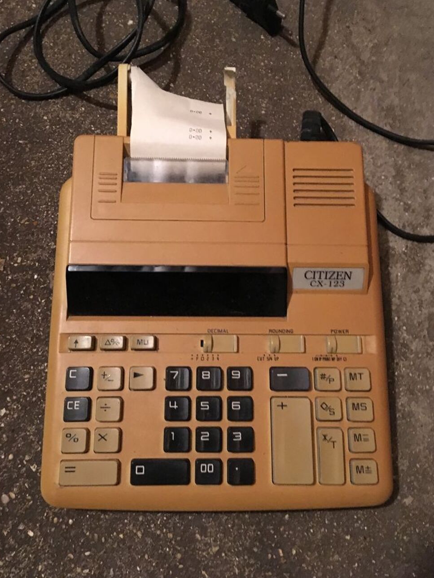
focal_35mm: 30
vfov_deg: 60.0
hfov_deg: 46.8
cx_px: 221
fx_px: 501
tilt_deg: -70.8
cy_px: 284
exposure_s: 1/17
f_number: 2.2
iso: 500
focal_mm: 4.15
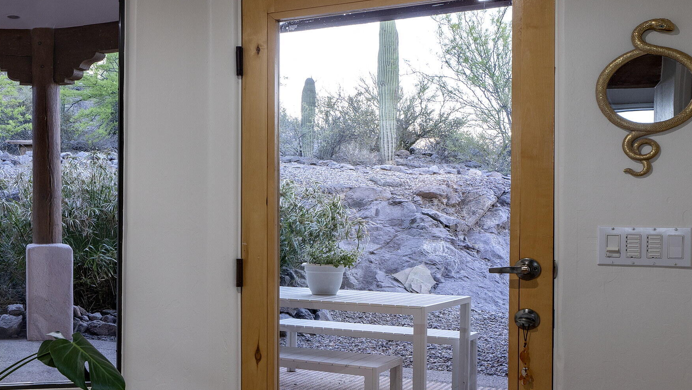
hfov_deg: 63.0
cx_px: 243
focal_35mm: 30
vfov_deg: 38.2
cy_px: 280
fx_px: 551
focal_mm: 18
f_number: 8
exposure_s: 1/13
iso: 200
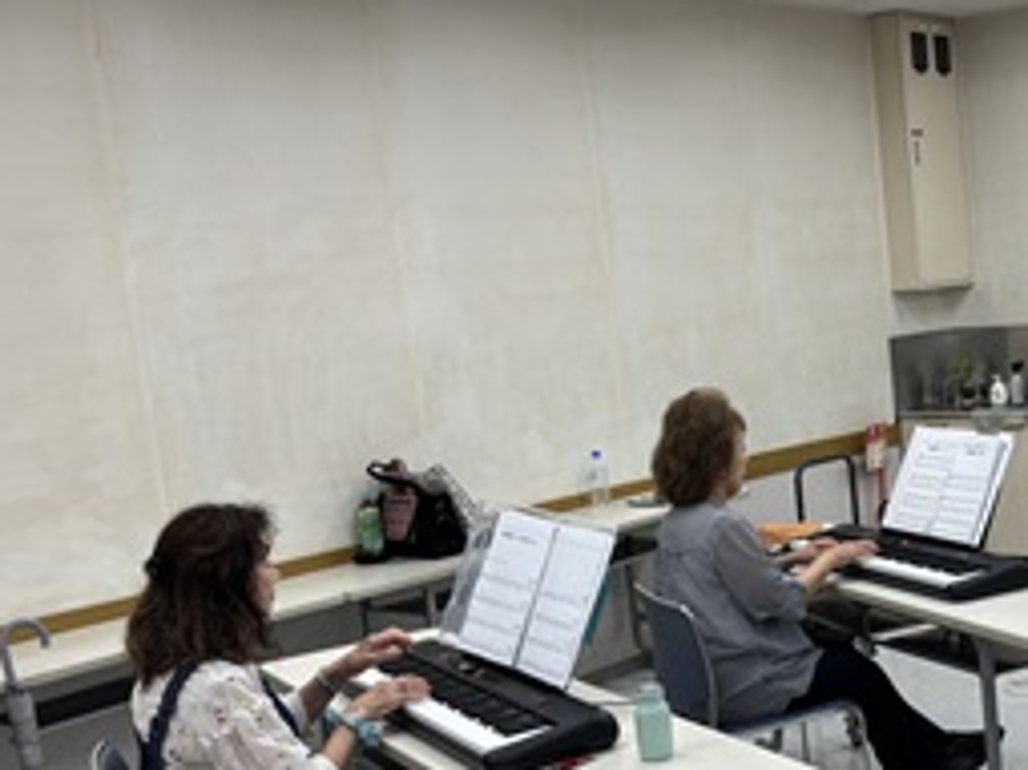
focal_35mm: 51
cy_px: 450
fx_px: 1514
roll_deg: +4.5
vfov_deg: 28.5
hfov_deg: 35.5
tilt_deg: -7.3
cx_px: 907
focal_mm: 5.96
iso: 50
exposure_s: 1/120
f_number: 1.6
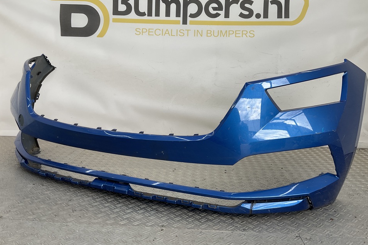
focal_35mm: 32
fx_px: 327
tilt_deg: -6.1
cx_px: 185
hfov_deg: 58.7
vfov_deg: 41.0
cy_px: 104
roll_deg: -3.3
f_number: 1.8
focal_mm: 3
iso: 16
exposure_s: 1/176
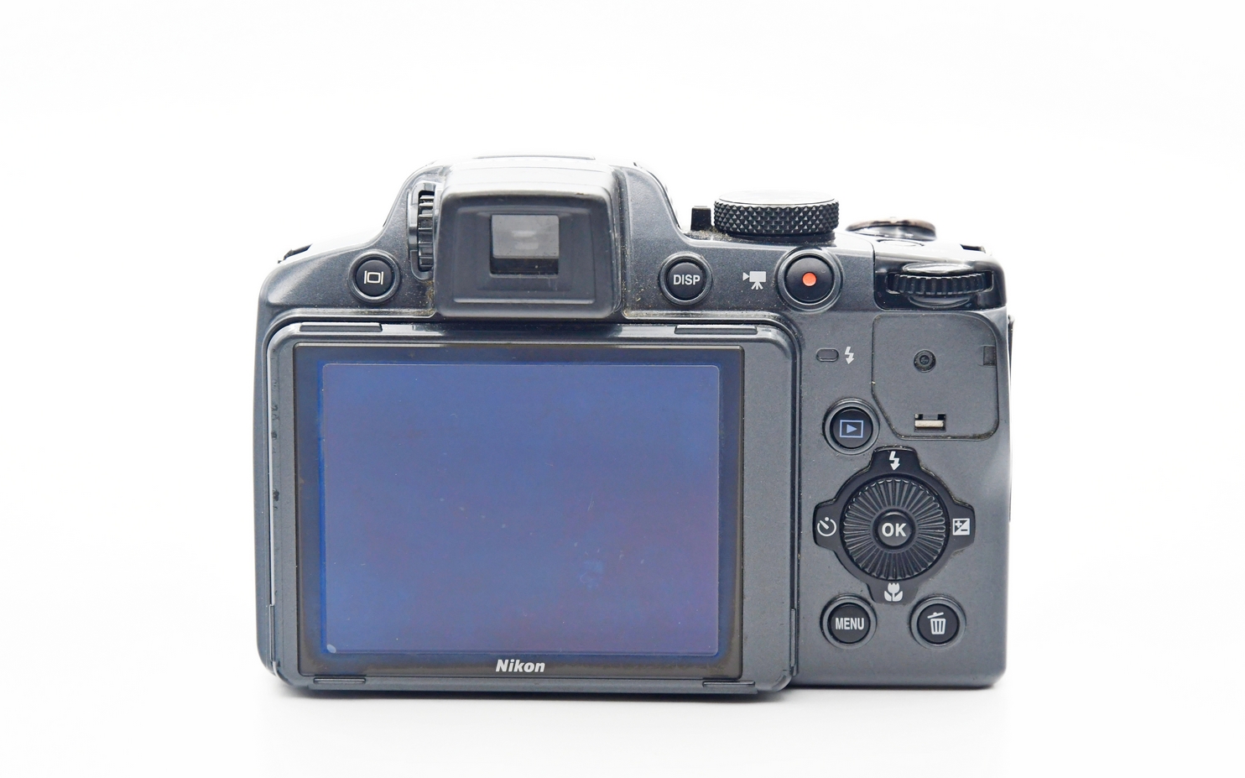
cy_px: 410
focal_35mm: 102
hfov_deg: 20.4
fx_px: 3460
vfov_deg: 12.8
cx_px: 620
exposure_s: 1/125
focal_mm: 66
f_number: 8
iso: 1250
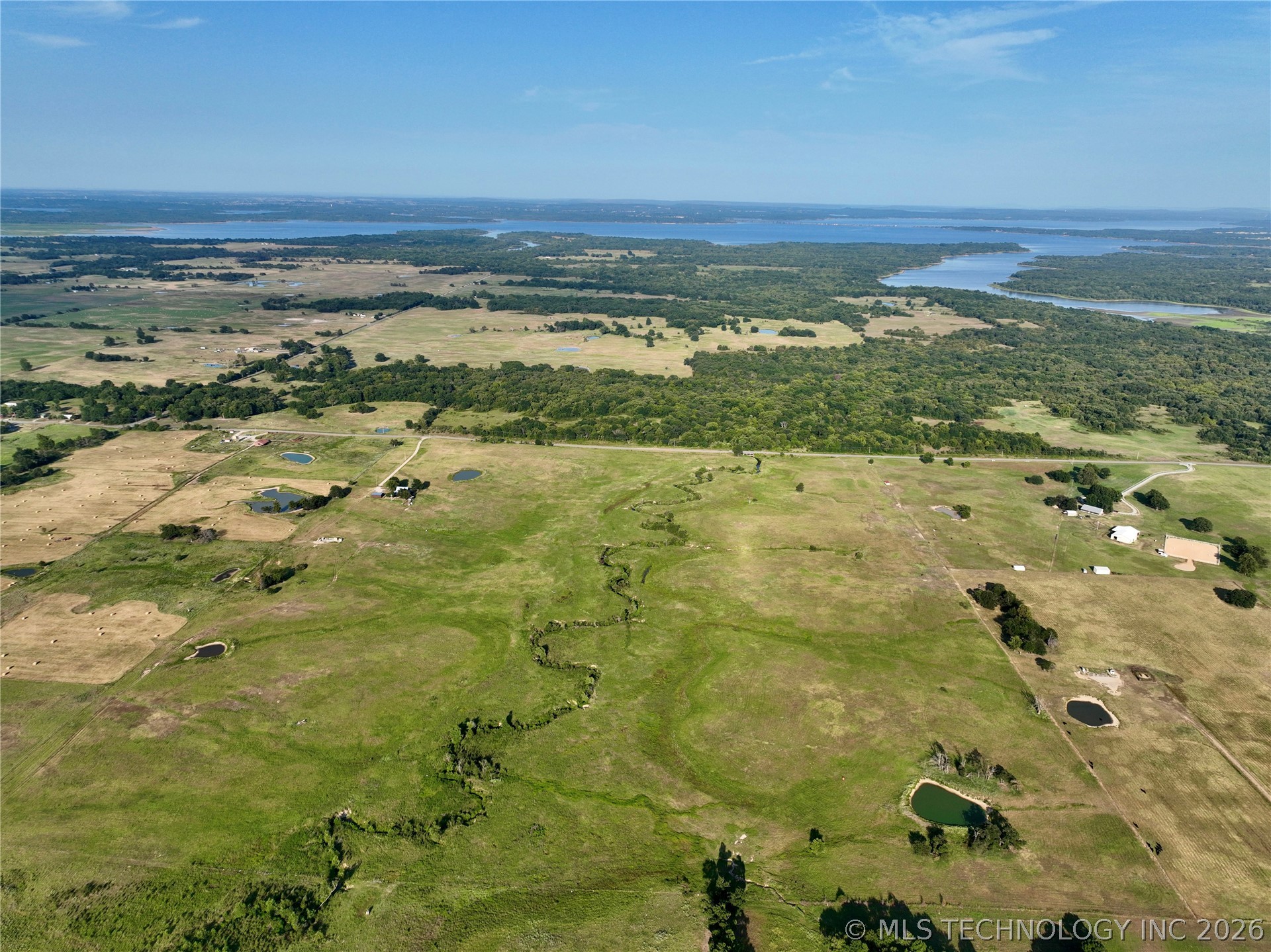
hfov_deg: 71.6
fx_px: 881
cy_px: 476
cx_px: 636
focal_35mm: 24
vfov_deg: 56.8
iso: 110
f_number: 2.8
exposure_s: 1/1600
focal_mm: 12.29
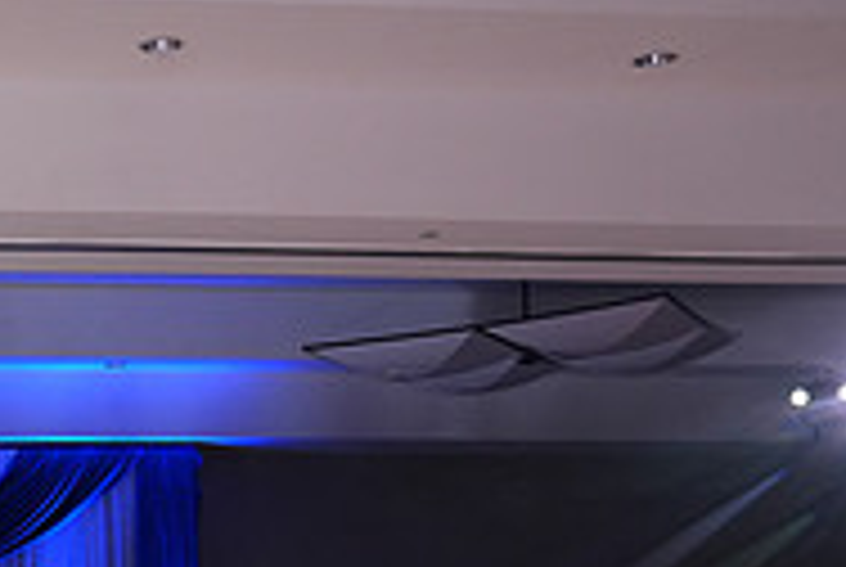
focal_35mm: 74
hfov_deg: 23.0
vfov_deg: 17.4
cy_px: 722
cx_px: -364
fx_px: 1742
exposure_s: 1/200
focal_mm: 24
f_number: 5
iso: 2000
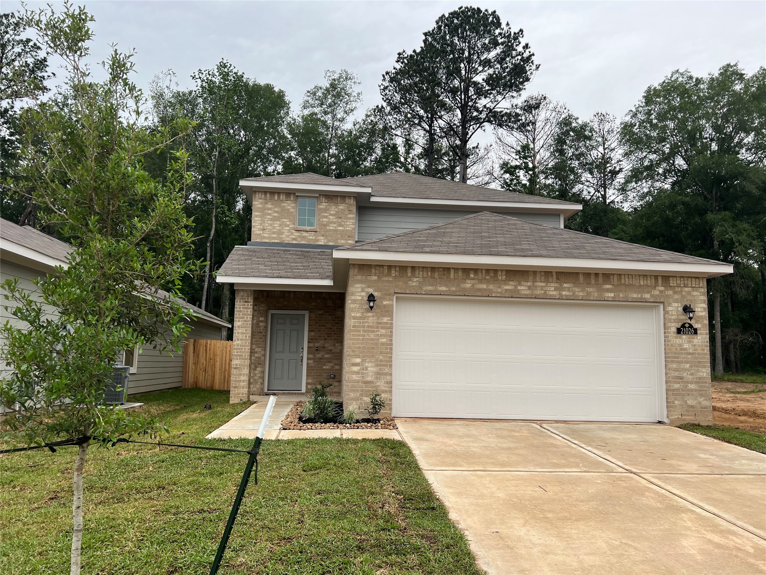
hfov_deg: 67.3
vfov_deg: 53.1
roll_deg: -1.7
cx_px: 383
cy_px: 288
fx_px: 575
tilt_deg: +7.1
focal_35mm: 26
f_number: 1.5
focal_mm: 5.7
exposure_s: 1/221
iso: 40
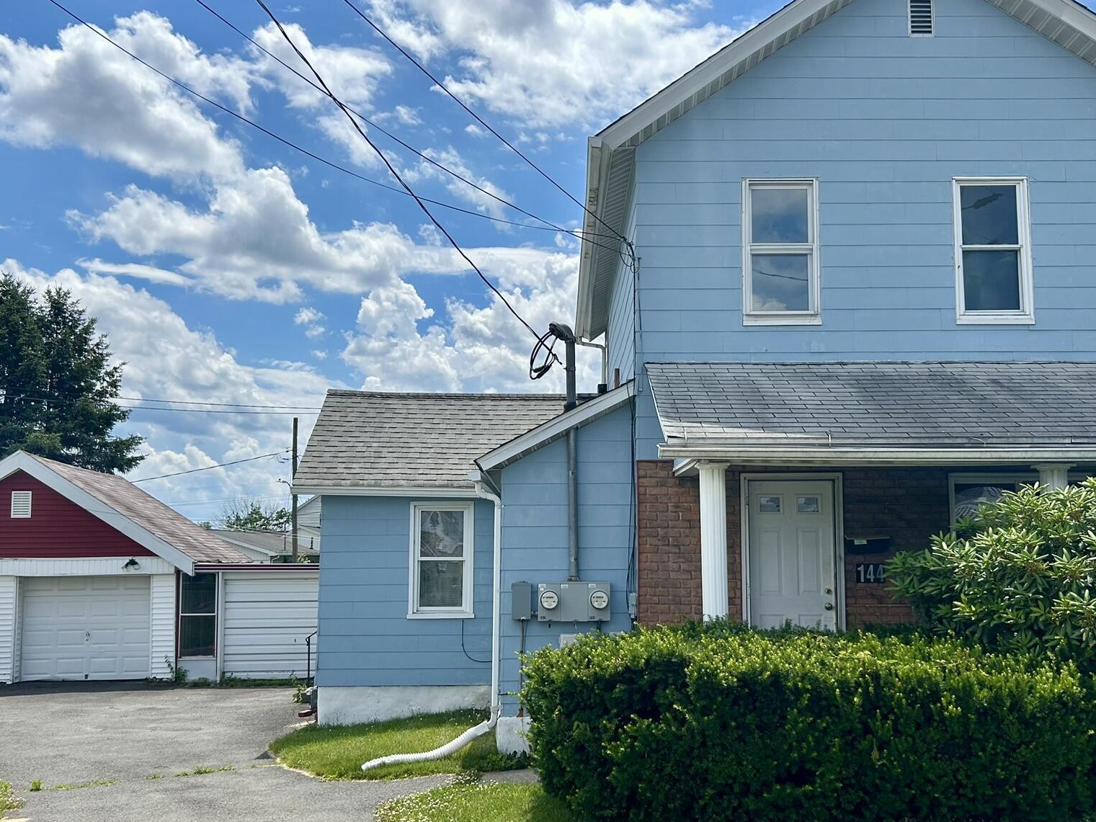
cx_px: 576
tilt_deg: +5.3
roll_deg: +0.6
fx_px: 1108
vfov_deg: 40.6
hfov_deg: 52.6
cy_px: 456
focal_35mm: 35
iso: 50
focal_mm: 5.7
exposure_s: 1/6579
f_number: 1.5
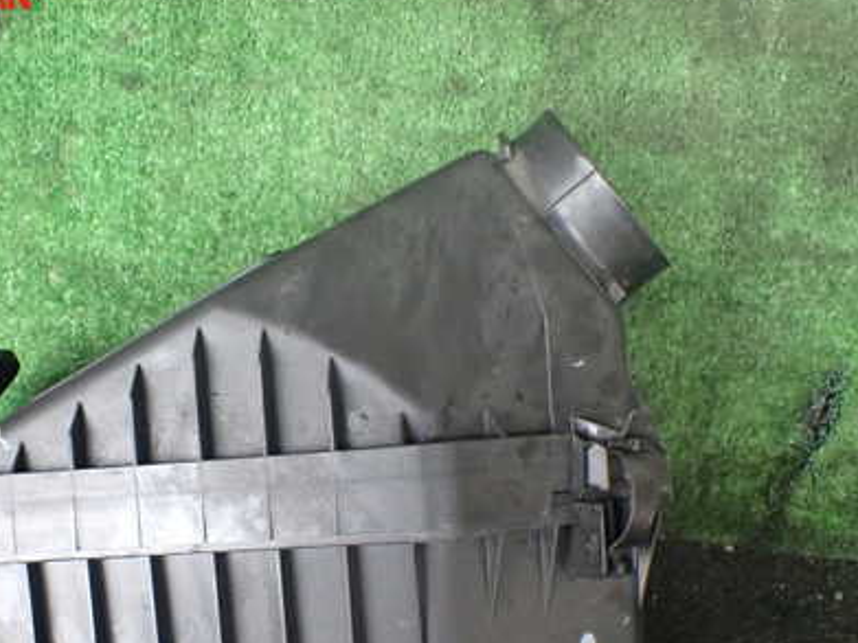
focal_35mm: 46
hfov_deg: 40.8
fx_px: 1140
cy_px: 461
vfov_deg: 31.1
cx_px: 290
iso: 640
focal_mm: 5.4
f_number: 2.3
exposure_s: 1/125
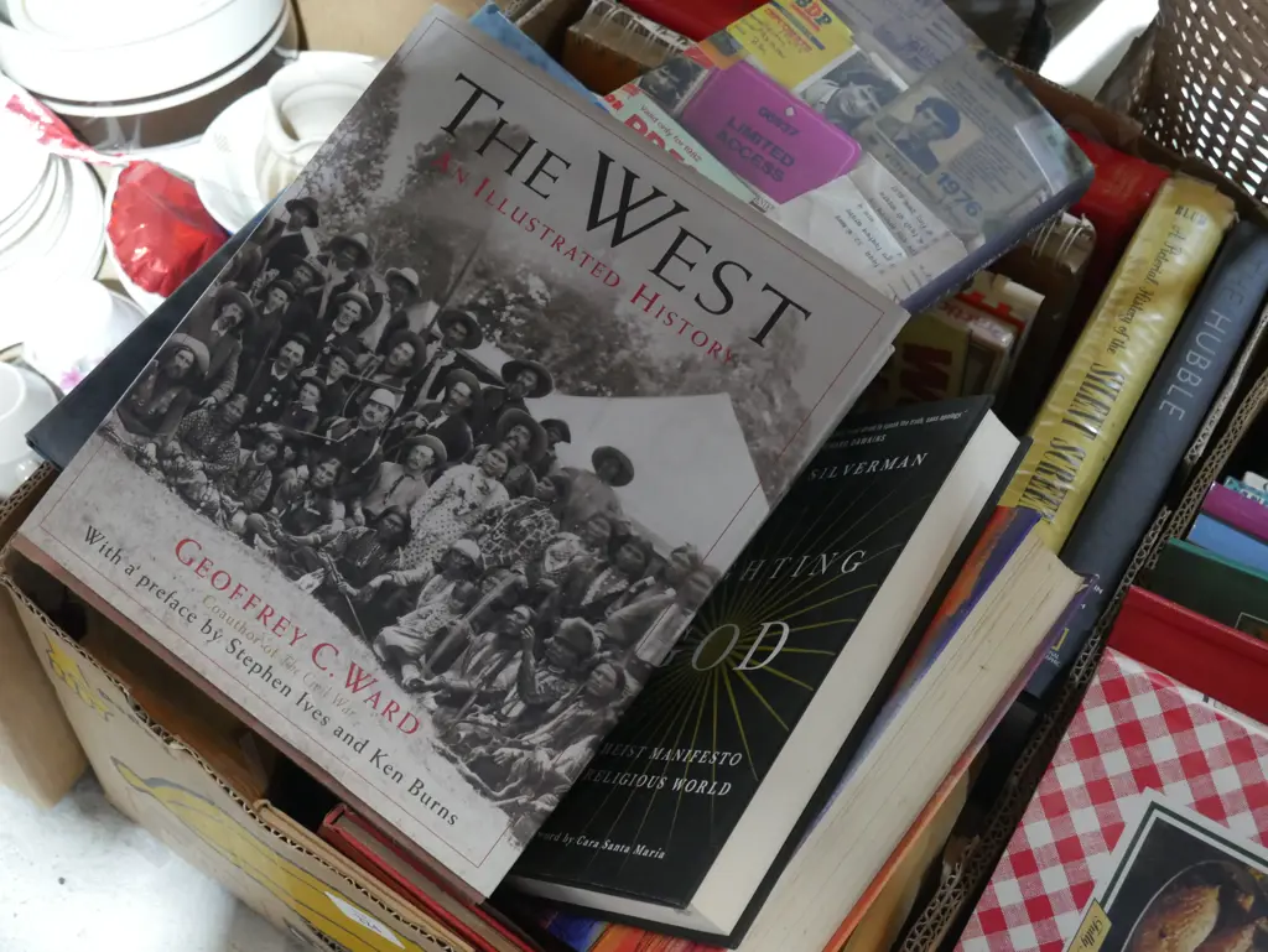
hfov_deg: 38.2
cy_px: 476
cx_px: 634
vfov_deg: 29.1
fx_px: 1832
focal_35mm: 50
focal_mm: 25
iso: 3200
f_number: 5.3
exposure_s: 1/40
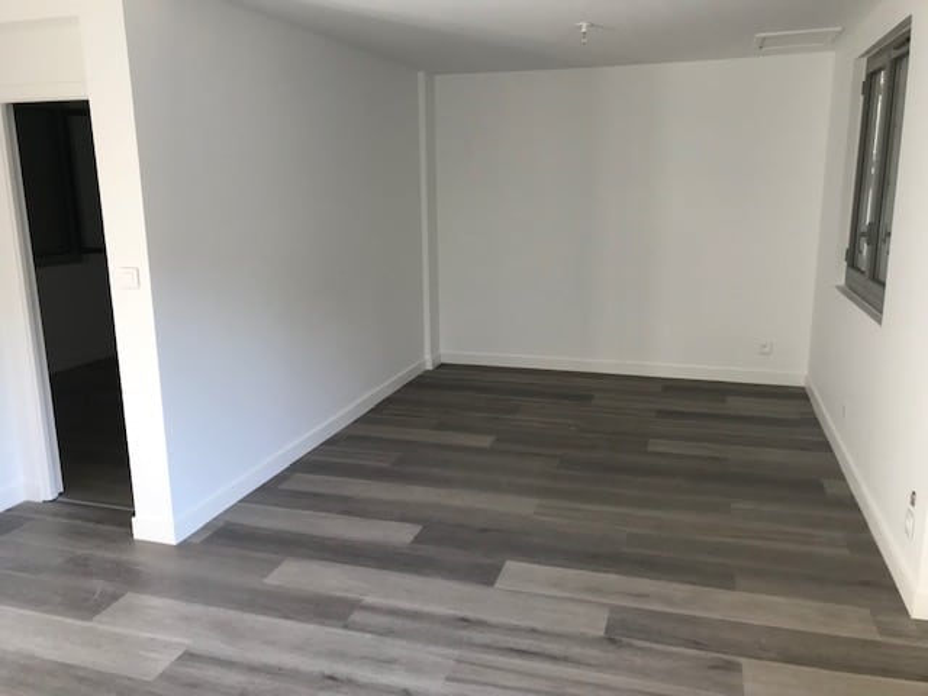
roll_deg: +0.0
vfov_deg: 49.7
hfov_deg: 63.4
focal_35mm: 28
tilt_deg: -10.8
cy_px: 348
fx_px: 751
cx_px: 464
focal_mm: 3.99
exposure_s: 1/100
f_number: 1.8
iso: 40
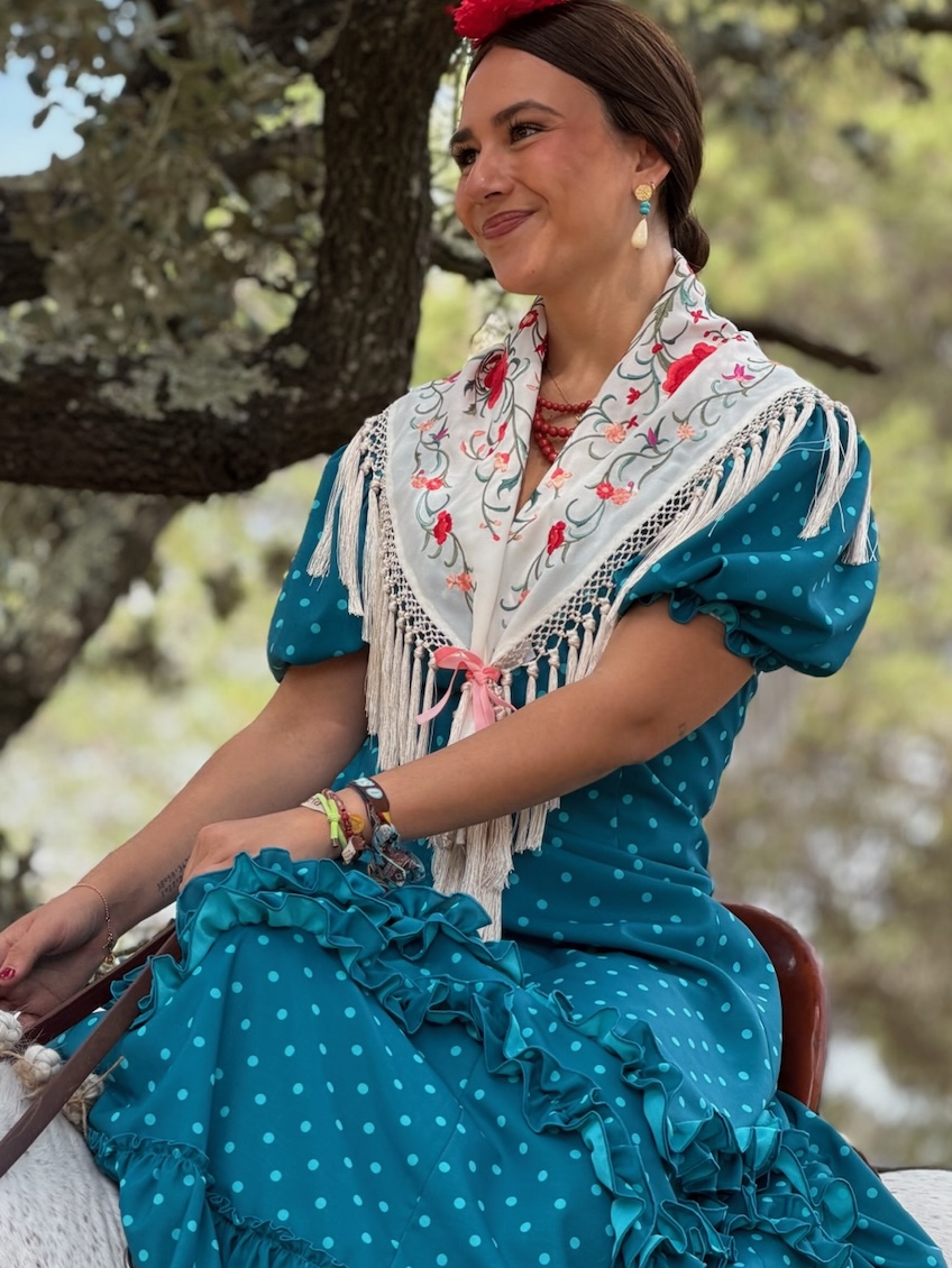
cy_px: 703
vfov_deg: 13.1
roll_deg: -3.1
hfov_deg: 9.8
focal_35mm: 151
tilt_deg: +4.7
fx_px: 5535
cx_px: 413
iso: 50
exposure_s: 1/171
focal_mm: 16.89
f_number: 2.8
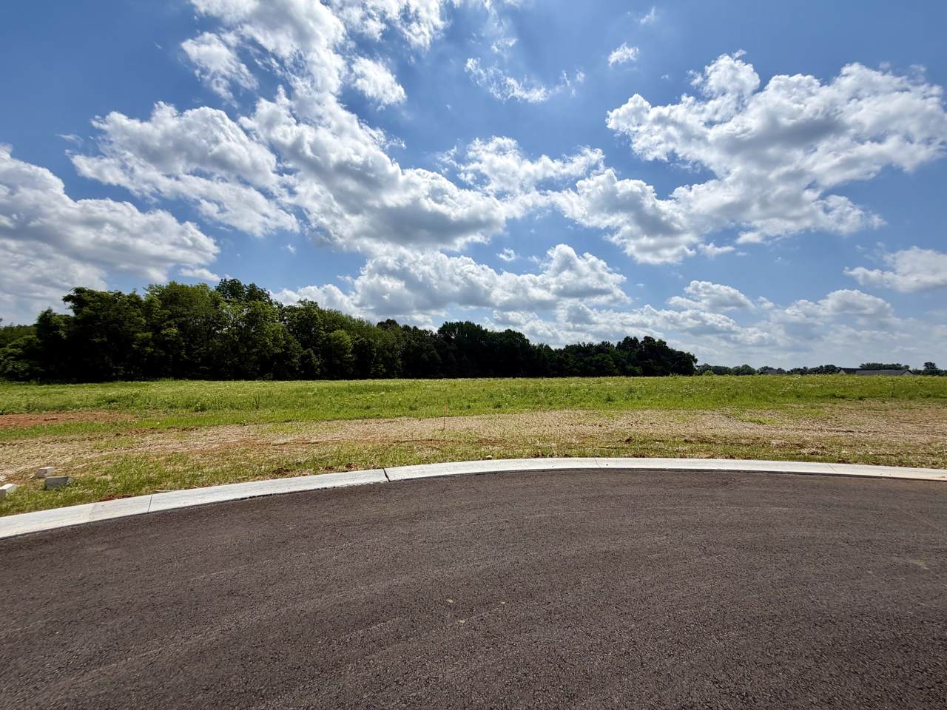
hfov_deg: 102.1
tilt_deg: +2.9
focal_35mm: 14
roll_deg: -1.7
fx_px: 383
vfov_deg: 85.7
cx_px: 474
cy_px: 355
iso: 20
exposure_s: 1/2092
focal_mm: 2.22
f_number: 2.2
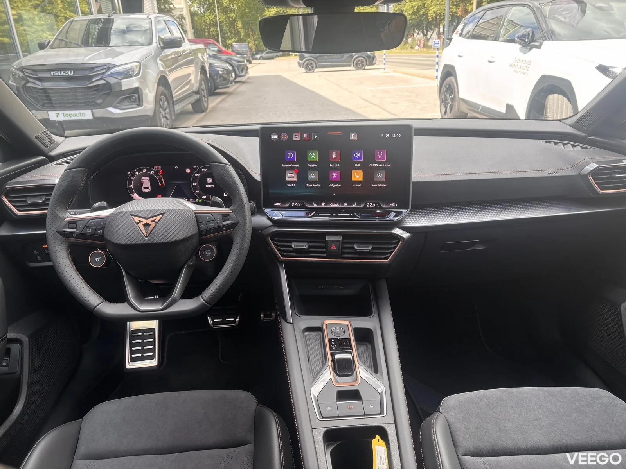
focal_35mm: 26
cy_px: 234
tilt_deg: -21.8
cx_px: 313
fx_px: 470
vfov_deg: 53.1
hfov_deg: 67.3
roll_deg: +3.3
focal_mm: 5.96
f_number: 1.6
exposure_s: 1/130
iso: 32
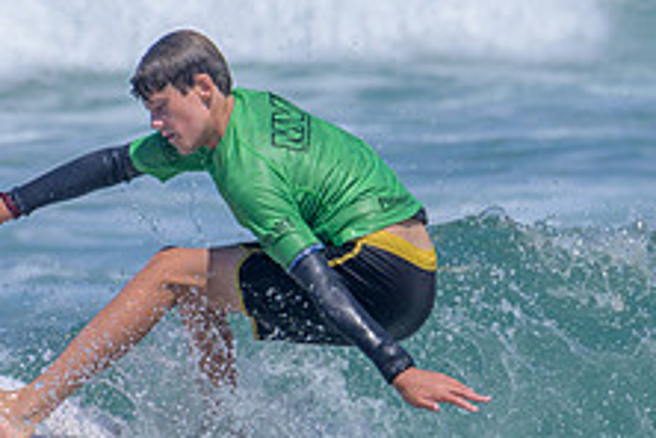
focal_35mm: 1464
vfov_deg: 0.9
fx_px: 26675
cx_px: 283
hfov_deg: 1.4
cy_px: 547
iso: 800
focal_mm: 480
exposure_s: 1/2000
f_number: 11
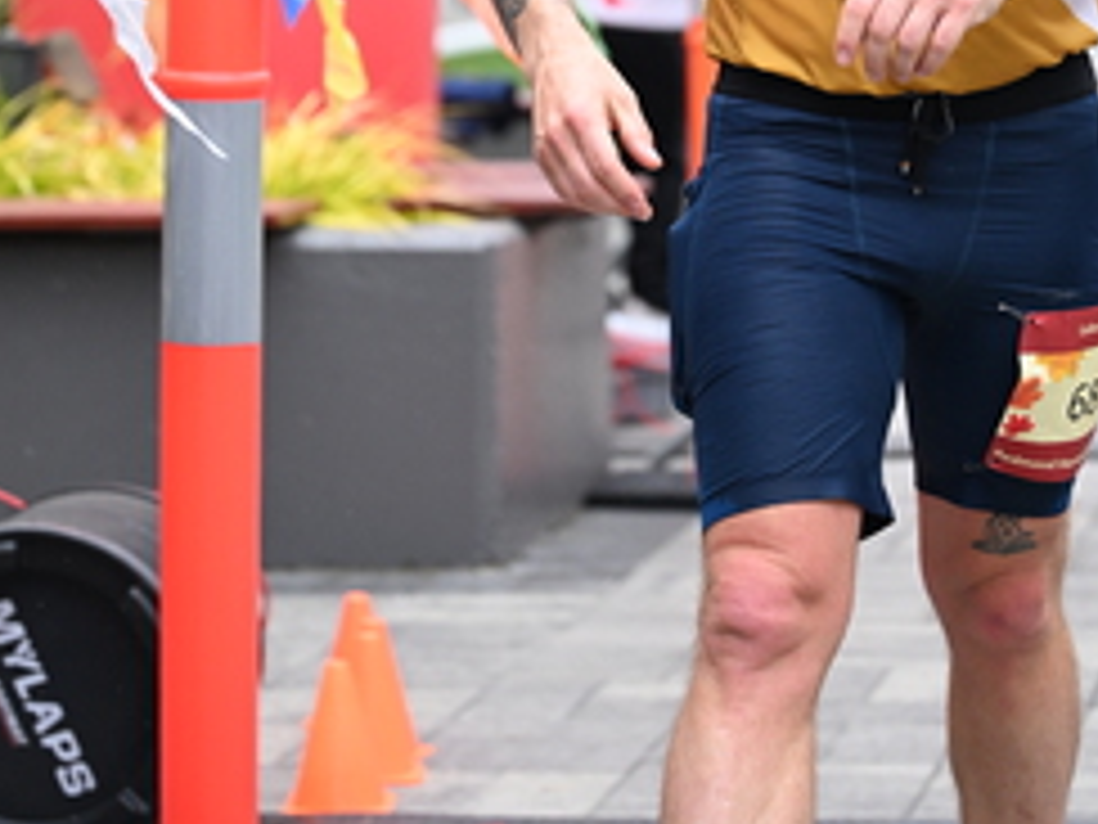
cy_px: -234
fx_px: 4821
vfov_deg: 9.6
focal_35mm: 152
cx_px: 628
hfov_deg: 13.0
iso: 1250
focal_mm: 70
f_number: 2.8
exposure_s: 1/2000
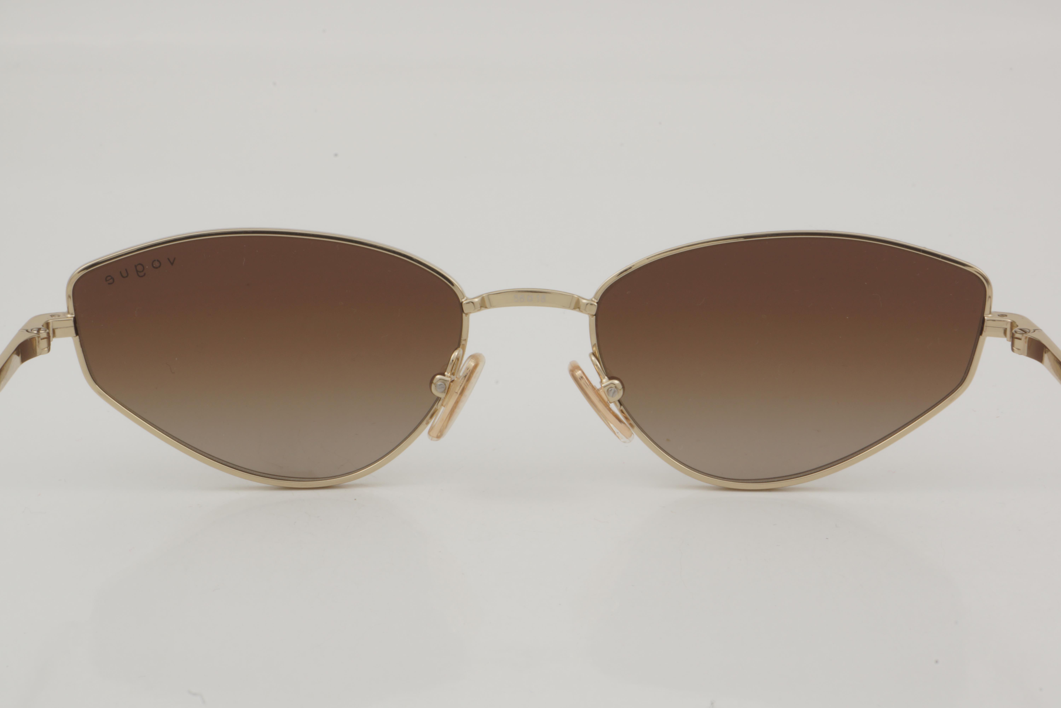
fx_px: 2431
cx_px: 530
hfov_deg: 24.6
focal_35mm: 82
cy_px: 354
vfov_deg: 16.6
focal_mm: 55
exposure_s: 1/3
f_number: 32
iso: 100
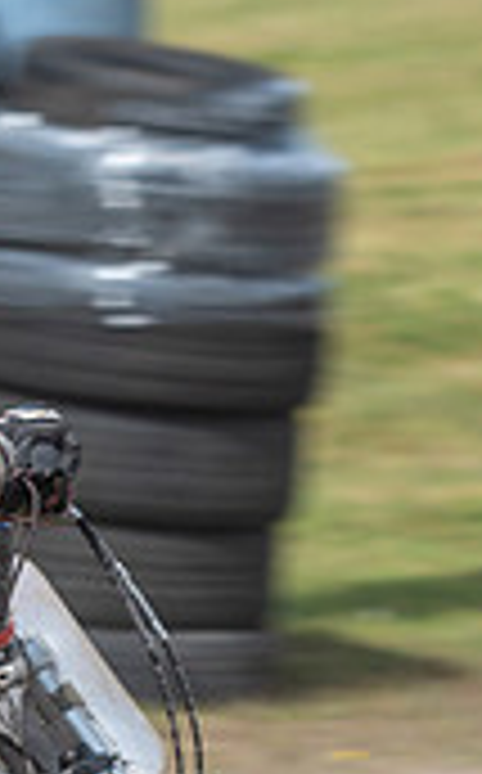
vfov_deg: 2.4
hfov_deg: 1.5
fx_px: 18452
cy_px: 707
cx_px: -290
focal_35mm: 875
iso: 100
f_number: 8
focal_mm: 230
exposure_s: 1/320
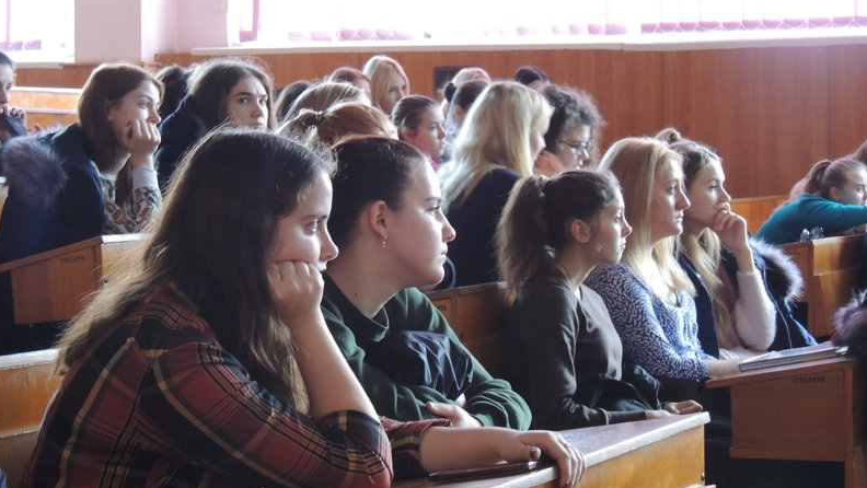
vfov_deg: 12.2
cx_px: 432
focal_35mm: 99
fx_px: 2277
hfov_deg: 21.6
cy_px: 219
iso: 800
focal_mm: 16
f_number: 4.1
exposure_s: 1/13
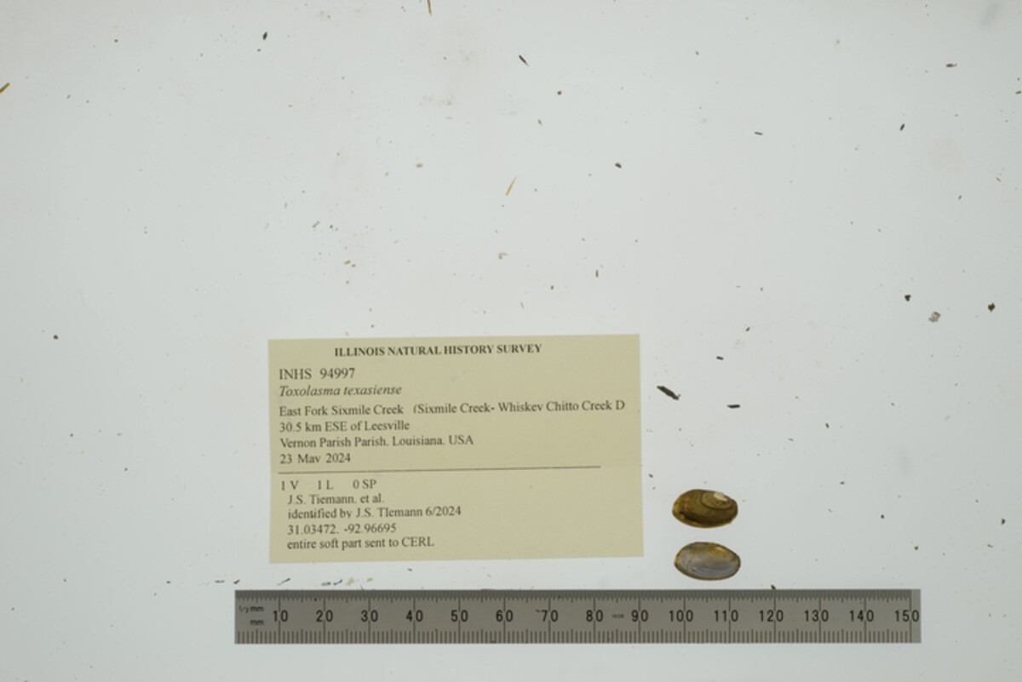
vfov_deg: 22.6
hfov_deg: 33.4
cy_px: 341
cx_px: 511
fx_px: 1704
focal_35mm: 60
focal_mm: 60
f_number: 32
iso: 100
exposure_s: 1/13
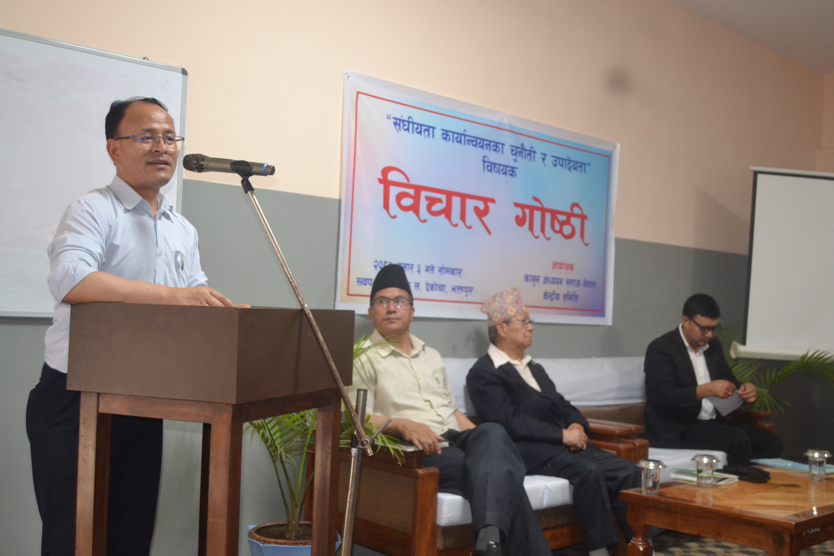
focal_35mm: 38
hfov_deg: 50.7
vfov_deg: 35.1
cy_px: 280
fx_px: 880
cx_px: 440
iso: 1800
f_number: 3.8
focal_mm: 24
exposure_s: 1/60
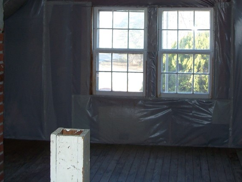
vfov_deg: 22.1
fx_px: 462
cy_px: 47
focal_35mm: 66
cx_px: 130
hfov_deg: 29.4
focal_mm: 7.8
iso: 125
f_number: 2.8
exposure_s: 1/60
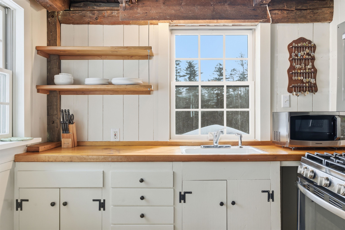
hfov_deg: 61.9
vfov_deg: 43.6
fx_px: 287
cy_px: 115
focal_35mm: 30
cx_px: 172
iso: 500
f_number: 9
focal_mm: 30
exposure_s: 1/320
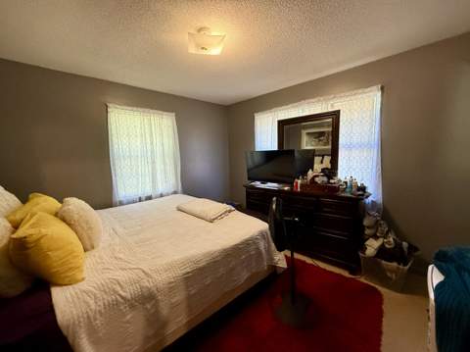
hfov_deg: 102.1
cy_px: 176
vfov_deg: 85.6
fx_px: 190
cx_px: 235
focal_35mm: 14
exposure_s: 1/60
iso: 500
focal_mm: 2.22
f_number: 2.2
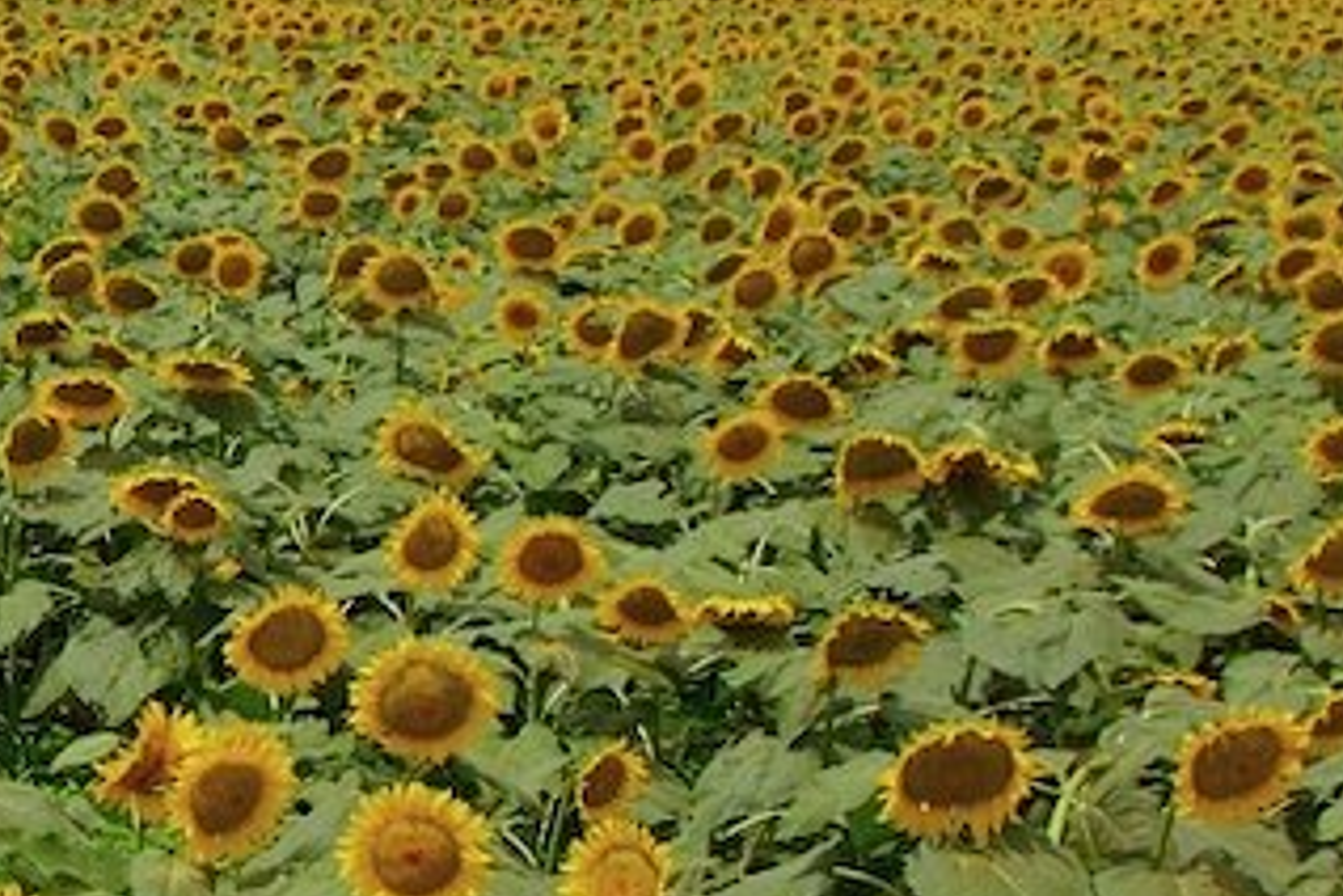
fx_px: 4215
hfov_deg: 17.2
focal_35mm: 113
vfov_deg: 12.1
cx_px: -296
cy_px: 611
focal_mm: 23
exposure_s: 1/160
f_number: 11
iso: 100
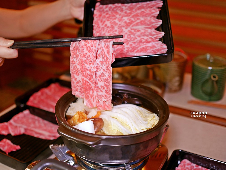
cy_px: 85
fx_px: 327
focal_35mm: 50
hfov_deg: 38.2
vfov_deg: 29.1
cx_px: 113
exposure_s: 1/60
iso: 500
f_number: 1.8
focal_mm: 25
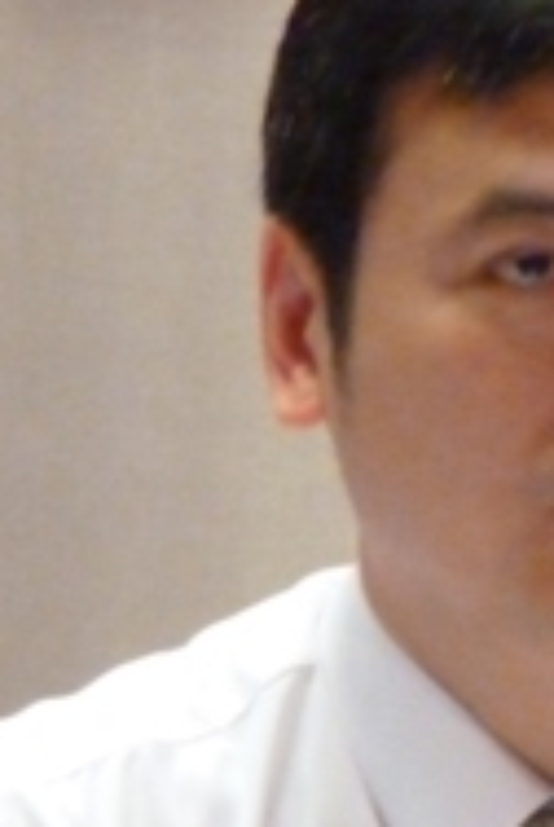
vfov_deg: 1.9
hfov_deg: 1.2
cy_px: 510
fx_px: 25412
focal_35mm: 1105
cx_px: 385
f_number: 4.9
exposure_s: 1/30
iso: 800
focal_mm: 49.2
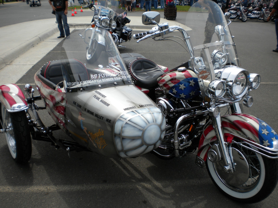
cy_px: 104
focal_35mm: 35
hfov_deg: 52.6
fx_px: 281
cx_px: 139
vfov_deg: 40.7
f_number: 4.6
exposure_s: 1/712
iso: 80
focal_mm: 6.3
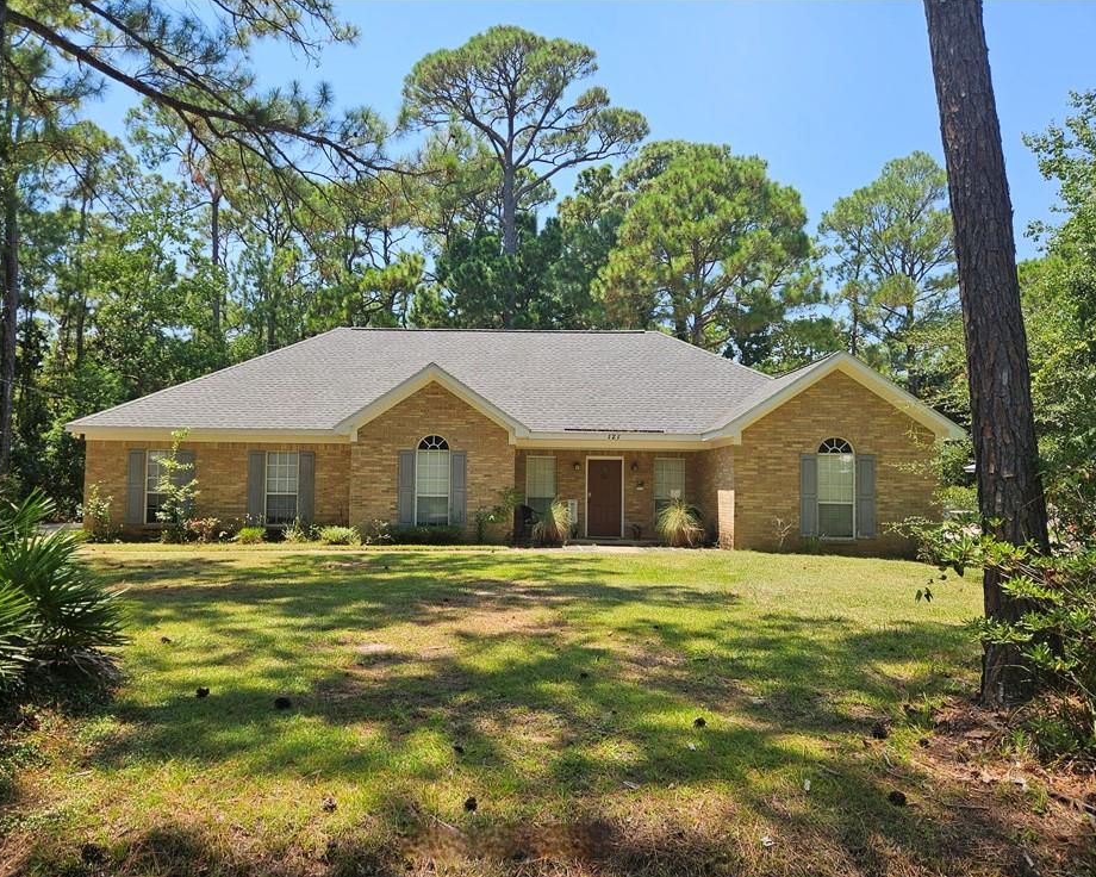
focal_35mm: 25
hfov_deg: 68.0
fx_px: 811
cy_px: 455
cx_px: 505
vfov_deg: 56.8
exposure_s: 1/1000
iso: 25
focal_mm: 5.4
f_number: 1.8
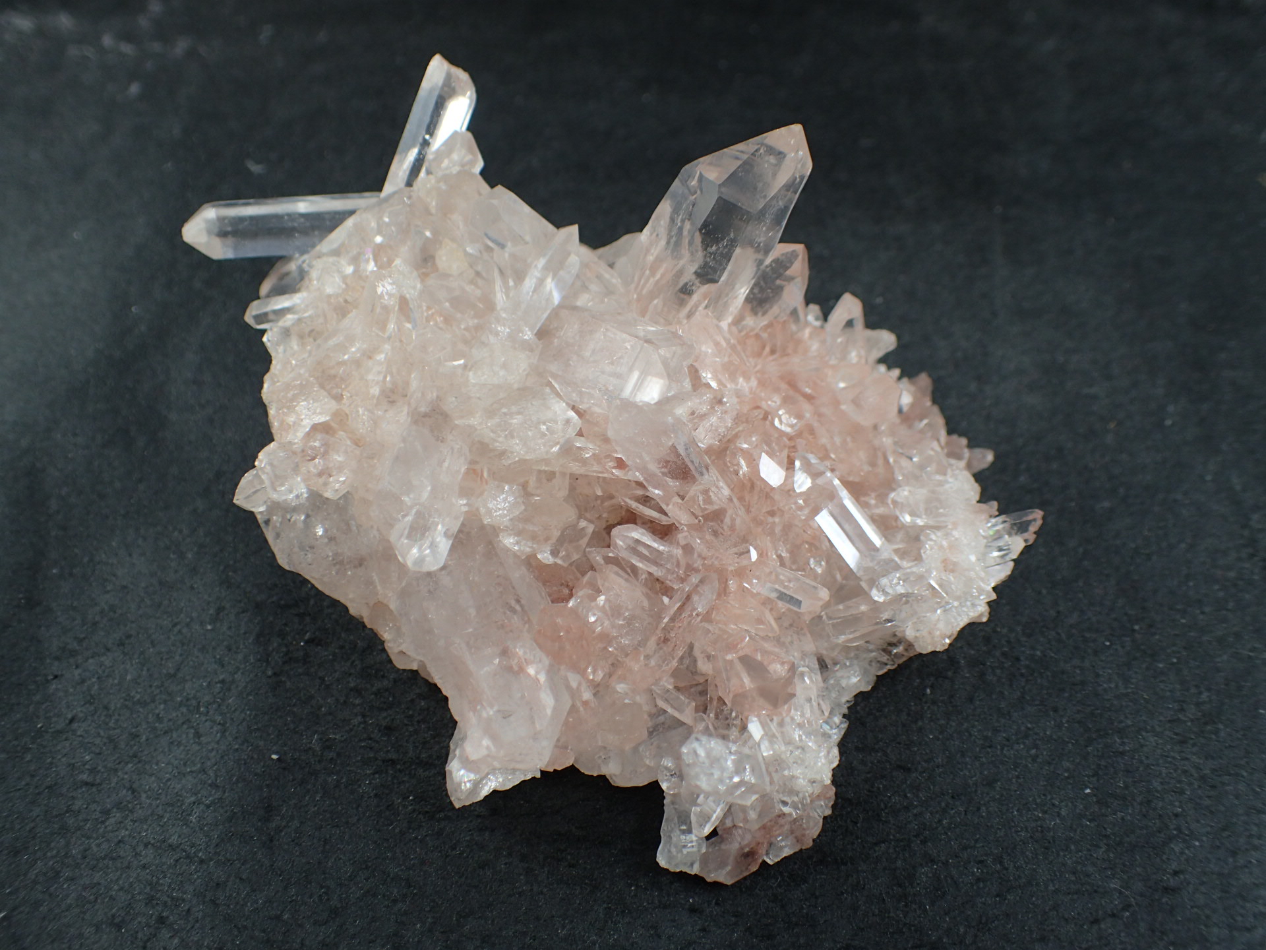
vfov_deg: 46.8
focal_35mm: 30
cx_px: 633
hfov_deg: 60.0
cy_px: 475
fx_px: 1097
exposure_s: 1/200
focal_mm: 5.5
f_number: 2.3
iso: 100
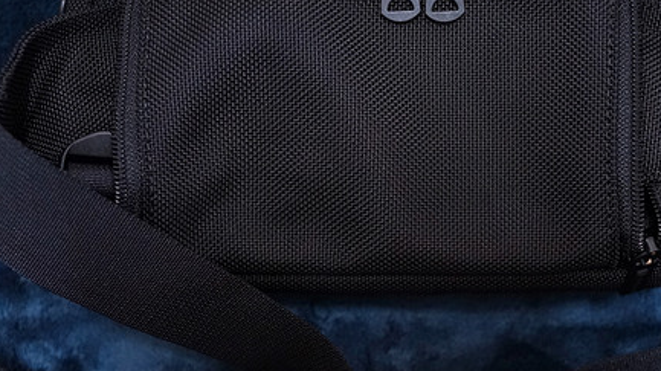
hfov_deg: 34.2
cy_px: 200
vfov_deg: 19.7
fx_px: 1069
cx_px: 418
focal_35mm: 61
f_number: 3.5
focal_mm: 35
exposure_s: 1/60
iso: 6400
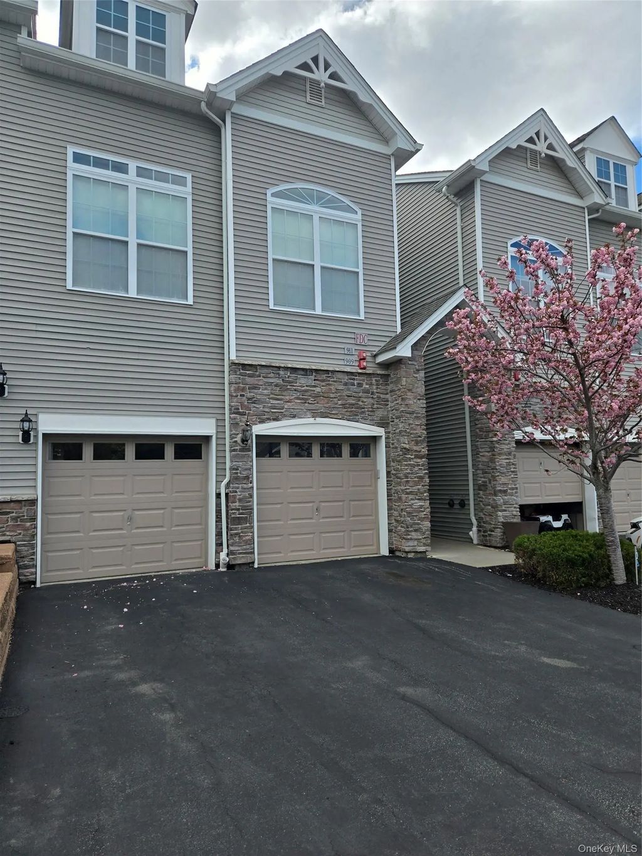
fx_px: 569
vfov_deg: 73.9
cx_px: 321
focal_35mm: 23
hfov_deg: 58.9
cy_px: 428
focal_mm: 5.4
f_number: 1.8
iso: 50
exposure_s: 1/2921
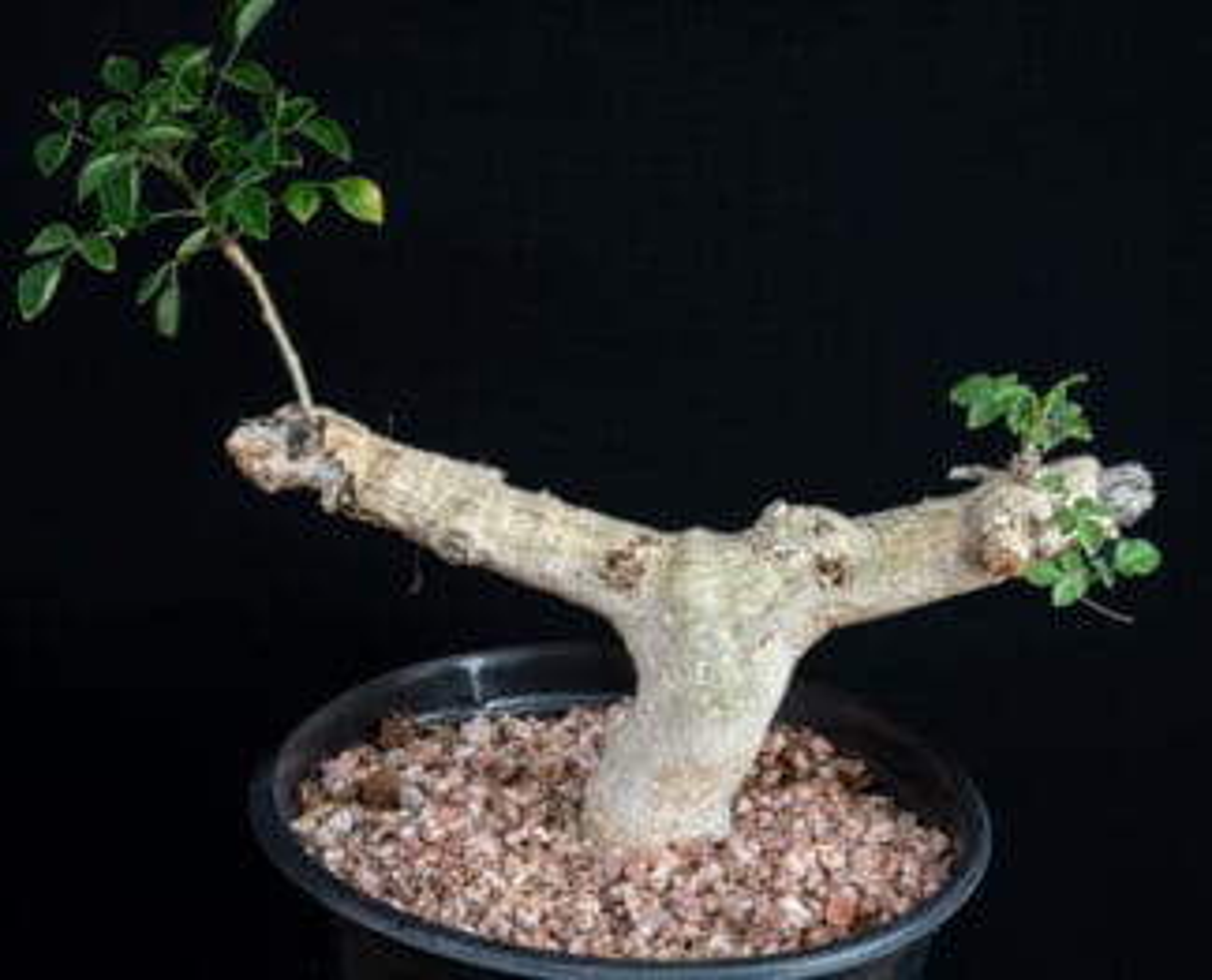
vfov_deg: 21.5
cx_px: 630
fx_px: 2584
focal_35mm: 72
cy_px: 518
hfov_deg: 26.4
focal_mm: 60
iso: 100
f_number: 32
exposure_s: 6
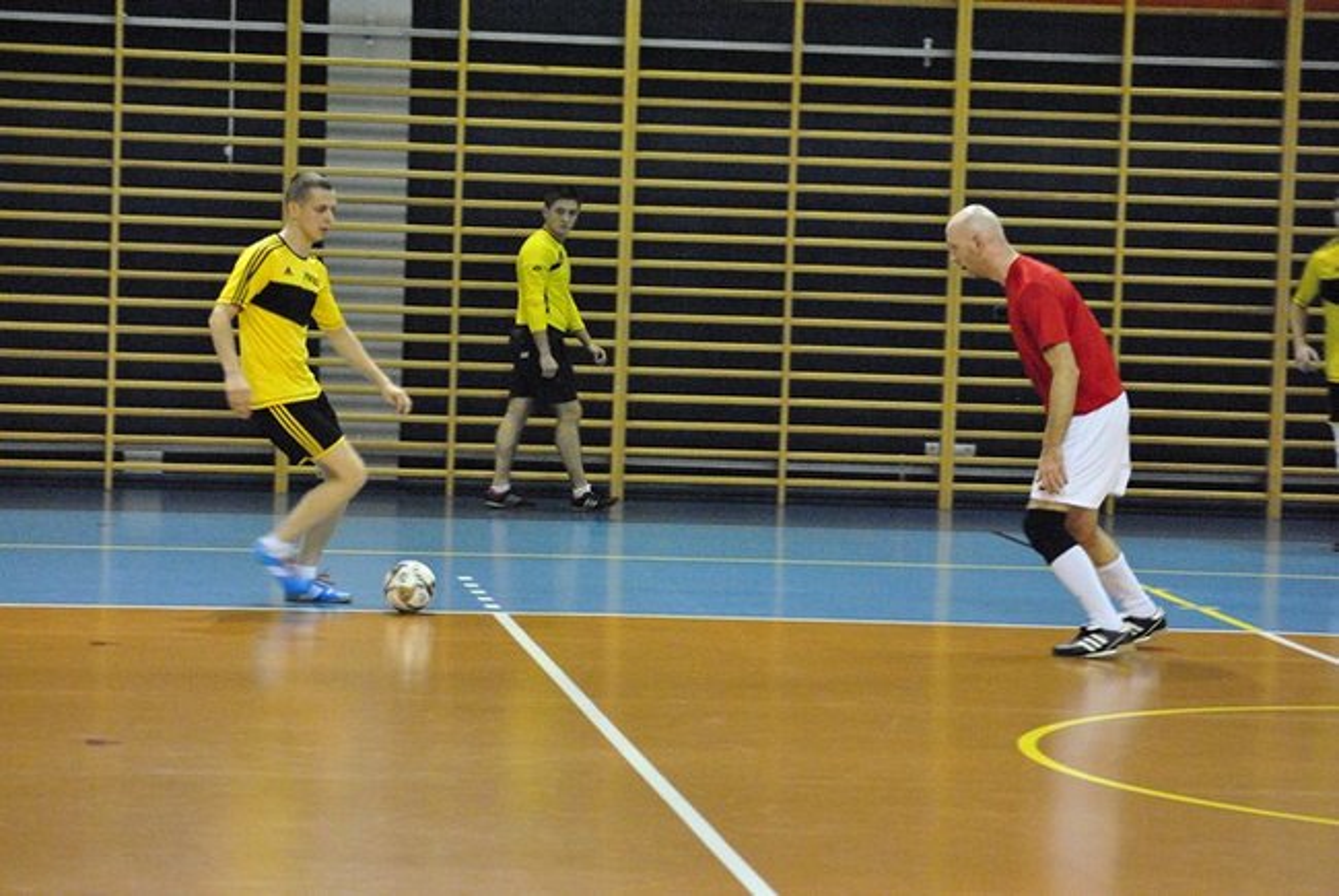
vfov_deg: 11.2
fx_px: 4580
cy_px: 448
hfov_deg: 16.6
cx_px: 670
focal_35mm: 123
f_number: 5
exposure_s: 1/80
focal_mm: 82
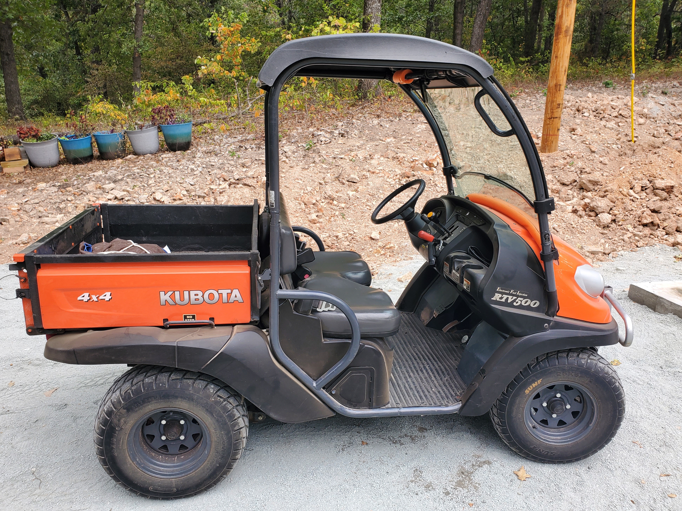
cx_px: 337
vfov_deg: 51.4
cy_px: 253
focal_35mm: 27
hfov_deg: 65.3
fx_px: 532
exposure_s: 1/223
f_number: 2.4
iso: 50
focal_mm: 4.3
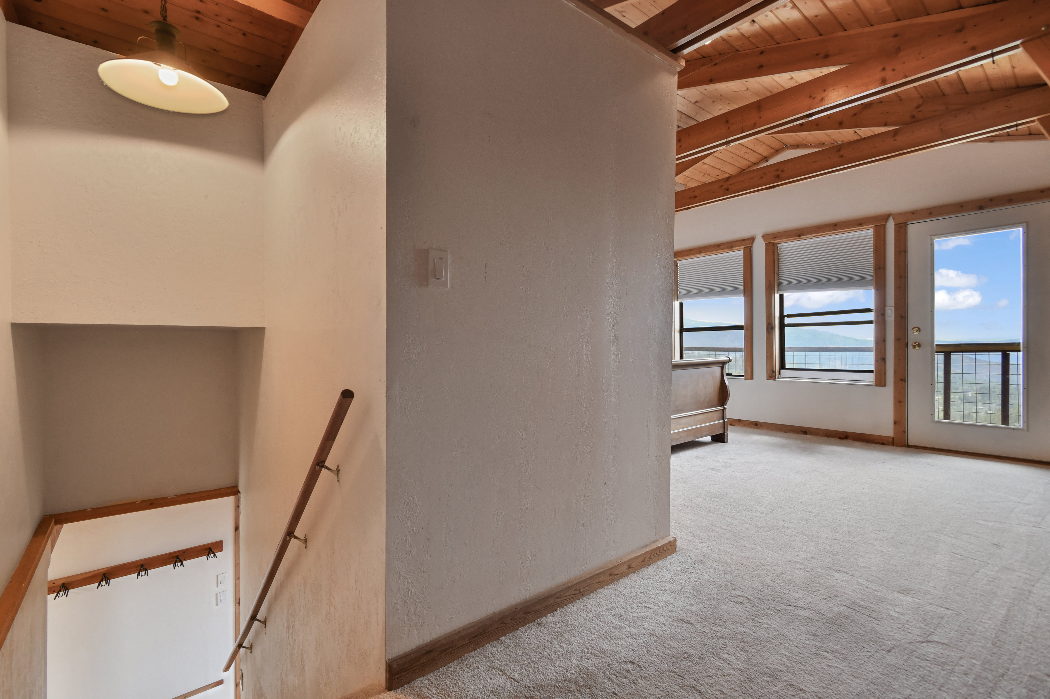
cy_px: 350
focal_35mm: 15
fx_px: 437
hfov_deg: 100.4
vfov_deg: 77.3
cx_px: 525
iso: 320
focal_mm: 10
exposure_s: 1/10
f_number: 8
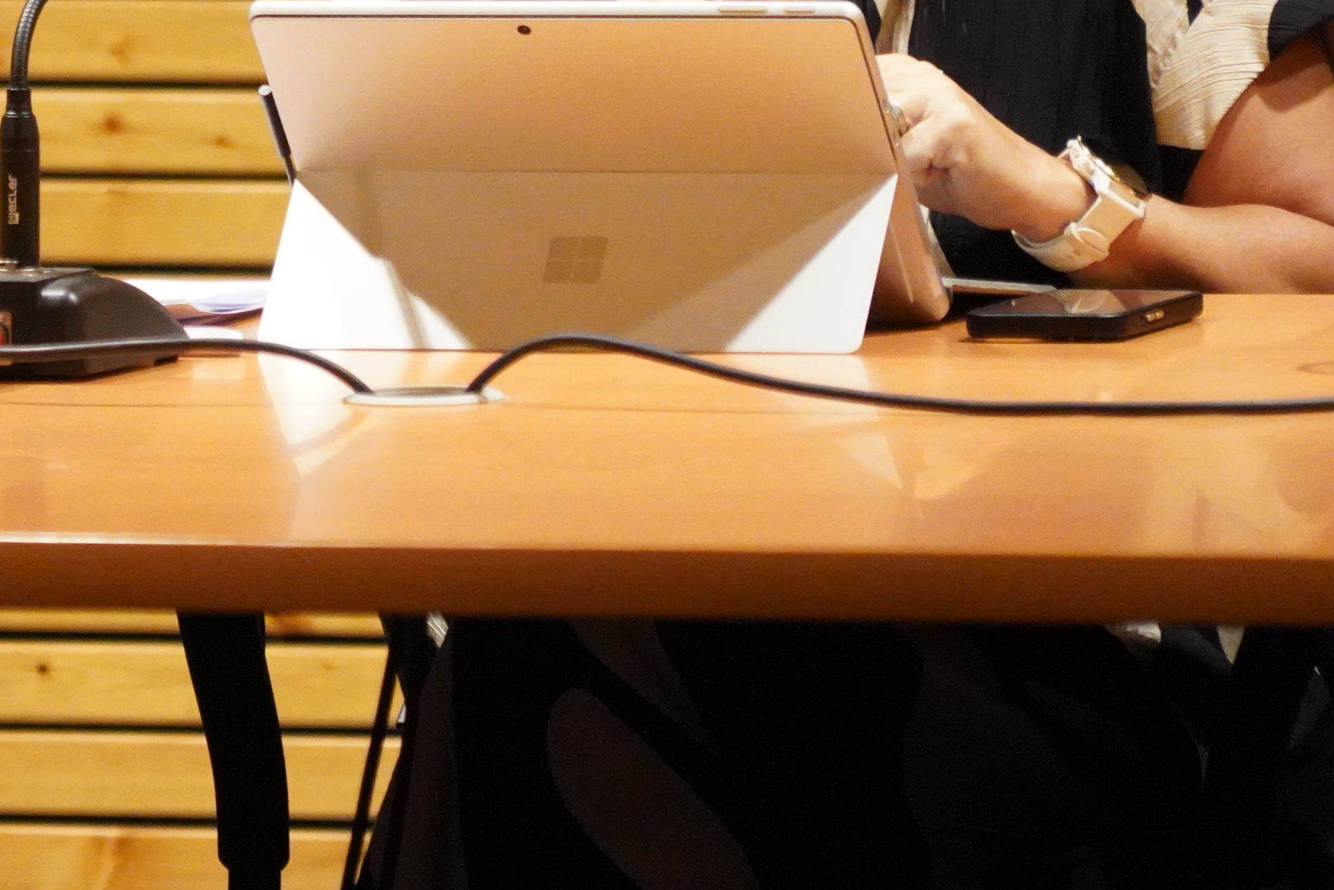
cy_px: -195
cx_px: -14
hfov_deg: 3.5
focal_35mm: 586
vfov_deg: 2.3
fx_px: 21715
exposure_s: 1/250
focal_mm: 240
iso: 12800
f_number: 6.3
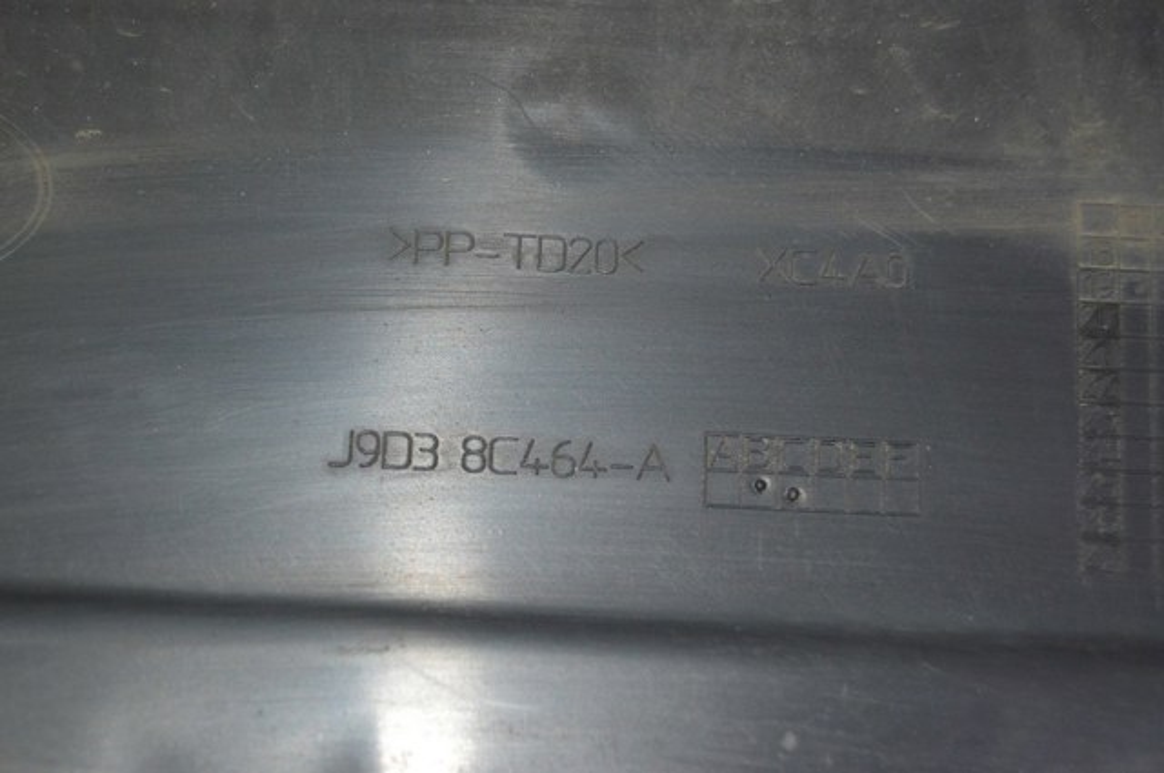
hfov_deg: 24.6
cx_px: 582
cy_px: 386
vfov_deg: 16.5
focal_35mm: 82
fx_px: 2664
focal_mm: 55
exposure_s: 1/60
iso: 1250
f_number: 5.6
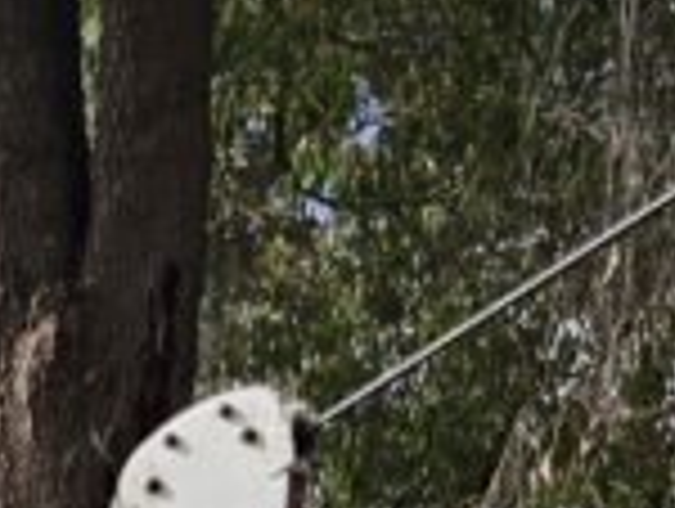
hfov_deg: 10.3
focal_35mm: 157
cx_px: -1120
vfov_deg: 8.1
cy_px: 1546
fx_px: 3066
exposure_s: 1/560
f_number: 1.7
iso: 10
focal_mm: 6.3
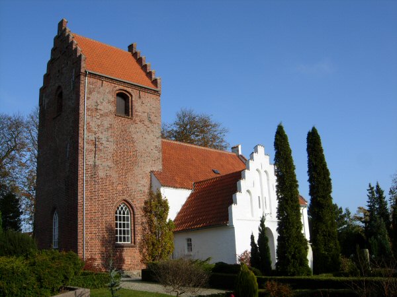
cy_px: 148
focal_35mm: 36
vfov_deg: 39.7
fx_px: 413
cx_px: 198
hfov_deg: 51.4
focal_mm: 7.5
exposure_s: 1/332
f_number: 6.1
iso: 50
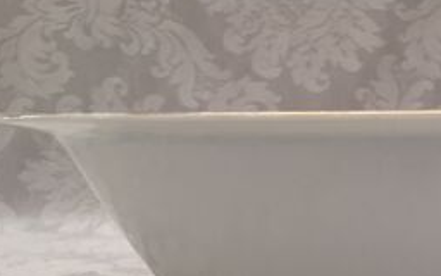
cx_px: 479
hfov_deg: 26.5
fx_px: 865
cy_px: 314
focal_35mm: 72
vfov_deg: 17.4
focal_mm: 4.15
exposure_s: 1/33
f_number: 2.2
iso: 40
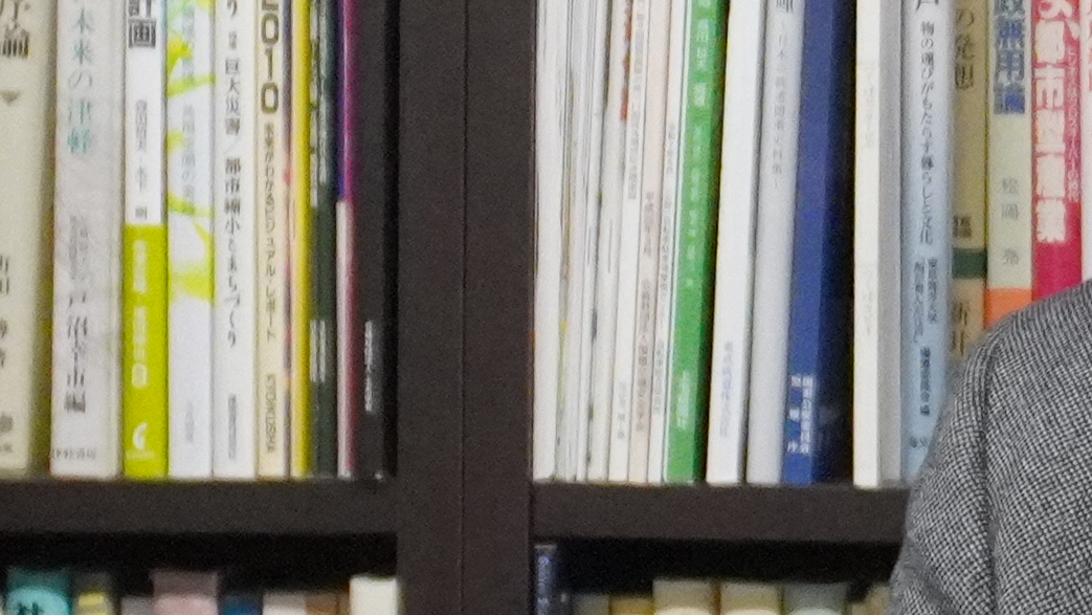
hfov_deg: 9.7
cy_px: 154
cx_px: 1623
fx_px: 6284
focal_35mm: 217
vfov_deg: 5.6
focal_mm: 24
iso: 4000
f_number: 4.5
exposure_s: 1/160
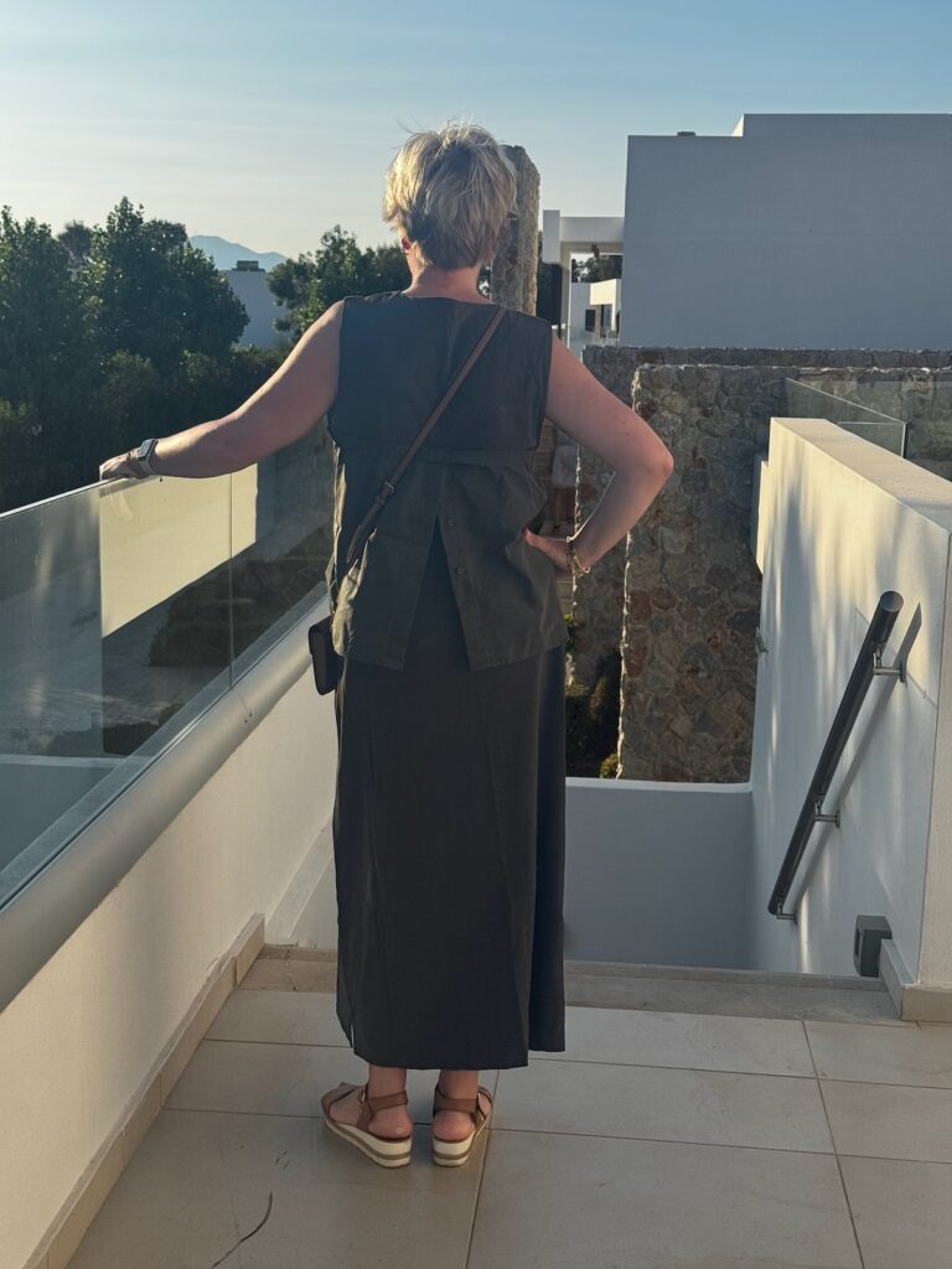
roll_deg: -1.6
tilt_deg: -10.0
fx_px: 1760
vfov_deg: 39.7
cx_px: 476
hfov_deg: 30.3
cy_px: 634
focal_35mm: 48
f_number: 1.78
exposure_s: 1/3425
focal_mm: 6.76
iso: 64
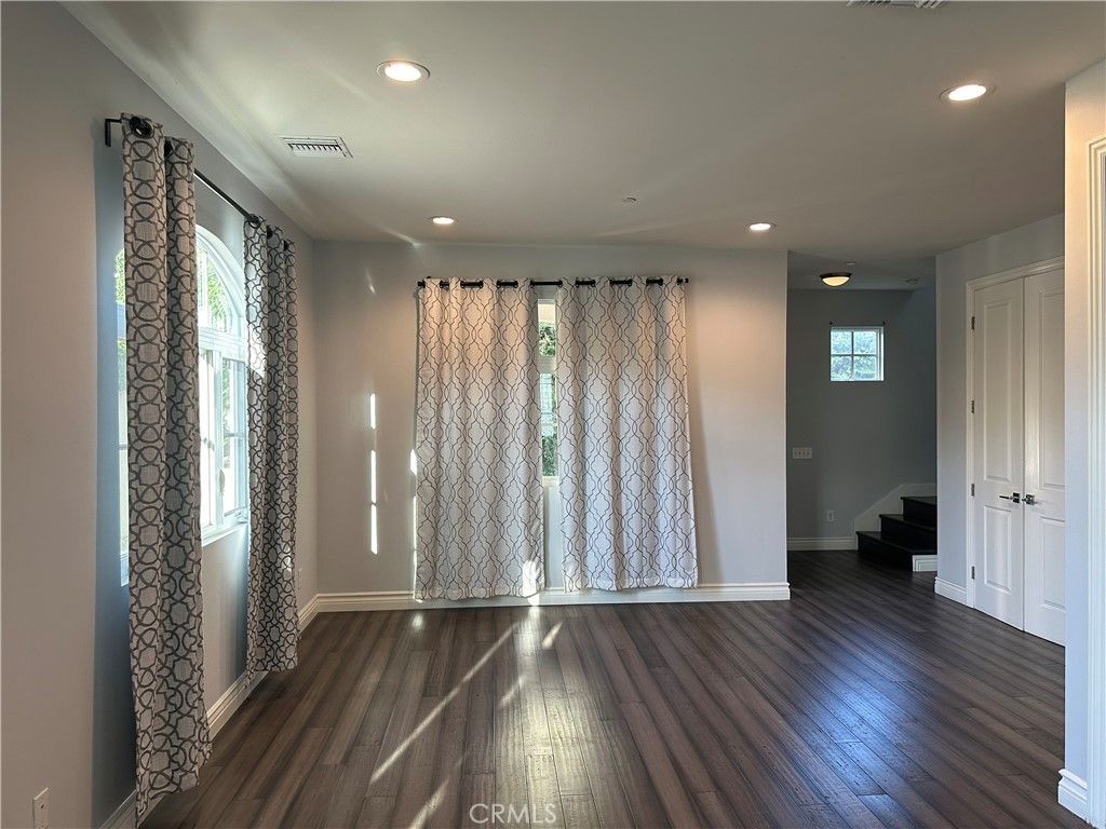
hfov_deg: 71.6
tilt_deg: -0.9
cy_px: 414
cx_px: 553
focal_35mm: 24
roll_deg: -0.2
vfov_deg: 56.8
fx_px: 767
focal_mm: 6.86
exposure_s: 1/120
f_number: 1.78
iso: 200
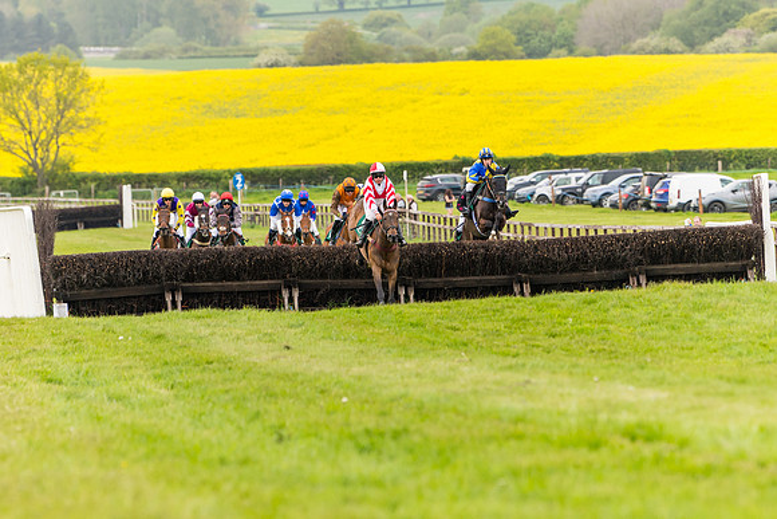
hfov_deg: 6.9
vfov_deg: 4.6
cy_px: 260
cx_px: 388
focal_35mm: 300
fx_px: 6476
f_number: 4
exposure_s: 1/1250
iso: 400
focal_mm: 200
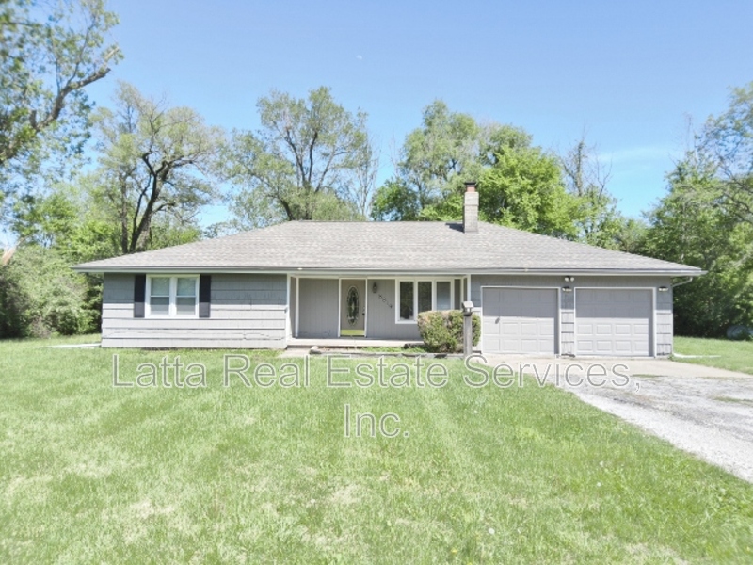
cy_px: 282
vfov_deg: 54.9
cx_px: 376
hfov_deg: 69.4
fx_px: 544
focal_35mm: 25
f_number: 2
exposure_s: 1/500
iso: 32
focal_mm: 3.08
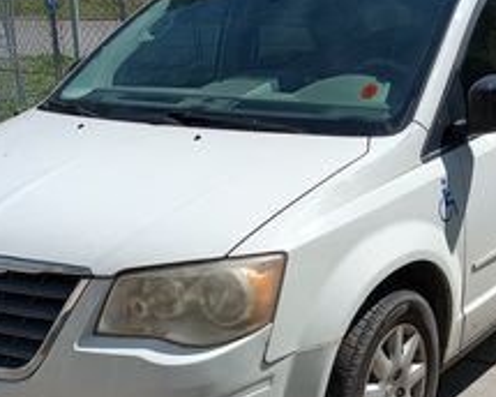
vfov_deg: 25.0
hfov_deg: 30.8
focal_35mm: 61
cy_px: 223
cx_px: 321
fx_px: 895
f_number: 1.8
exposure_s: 1/729
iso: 113
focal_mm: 4.27
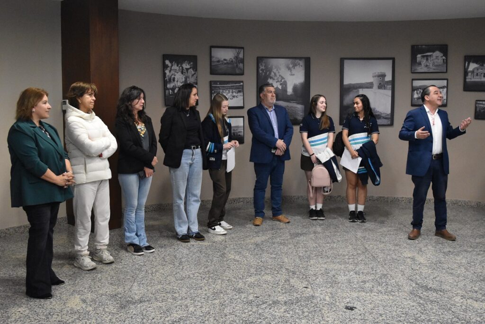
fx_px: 505
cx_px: 242
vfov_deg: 35.5
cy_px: 162
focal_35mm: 38
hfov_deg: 51.3
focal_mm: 25
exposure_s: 1/500
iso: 5000
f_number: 5
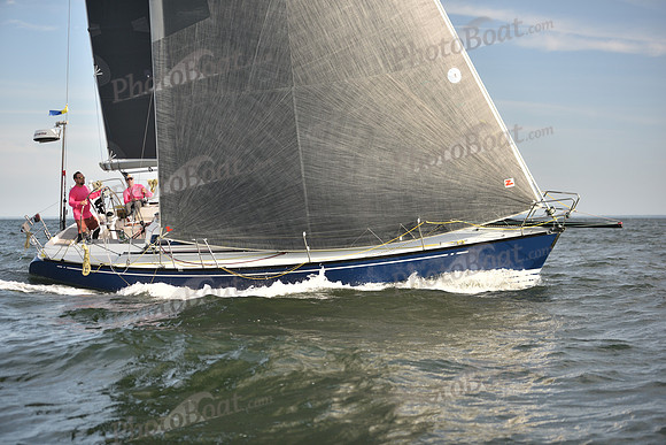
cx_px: 333
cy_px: 222
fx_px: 1295
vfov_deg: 19.5
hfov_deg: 28.8
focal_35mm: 70
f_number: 2.8
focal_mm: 70
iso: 250
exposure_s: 1/800
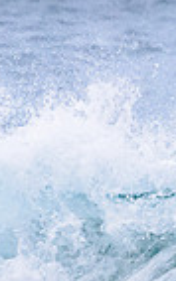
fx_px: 19576
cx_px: 437
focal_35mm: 2556
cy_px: 201
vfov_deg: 0.8
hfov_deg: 0.5
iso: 2800
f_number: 5.6
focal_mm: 500
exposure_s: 1/2000
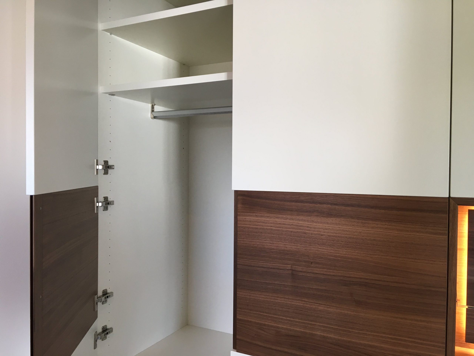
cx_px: 237
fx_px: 397
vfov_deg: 48.2
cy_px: 178
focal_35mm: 29
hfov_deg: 61.7
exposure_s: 1/33
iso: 80
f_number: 2.2
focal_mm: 4.15
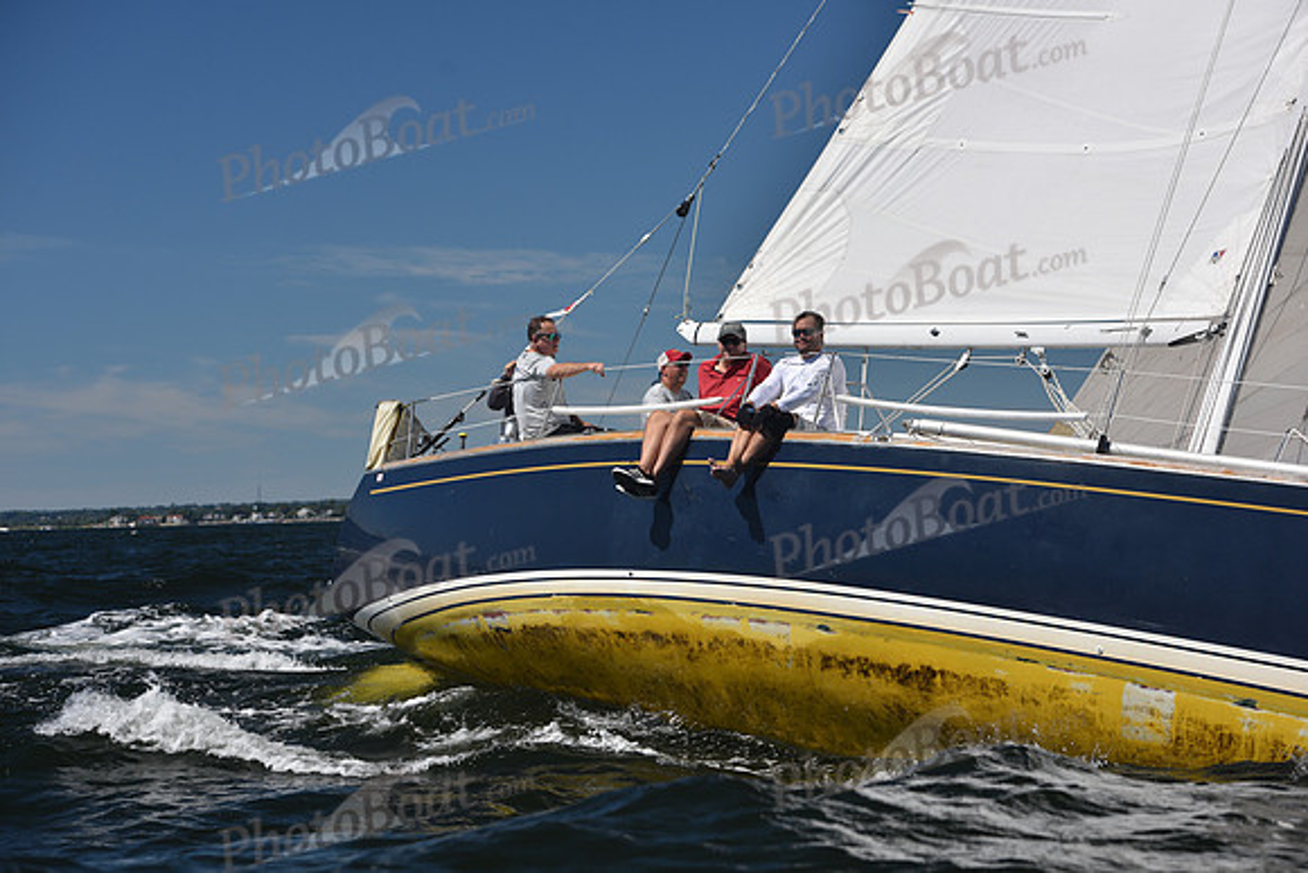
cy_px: 436
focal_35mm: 92
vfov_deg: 14.9
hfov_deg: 22.1
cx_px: 654
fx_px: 3343
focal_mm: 92
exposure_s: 1/1000
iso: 200
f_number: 5.6
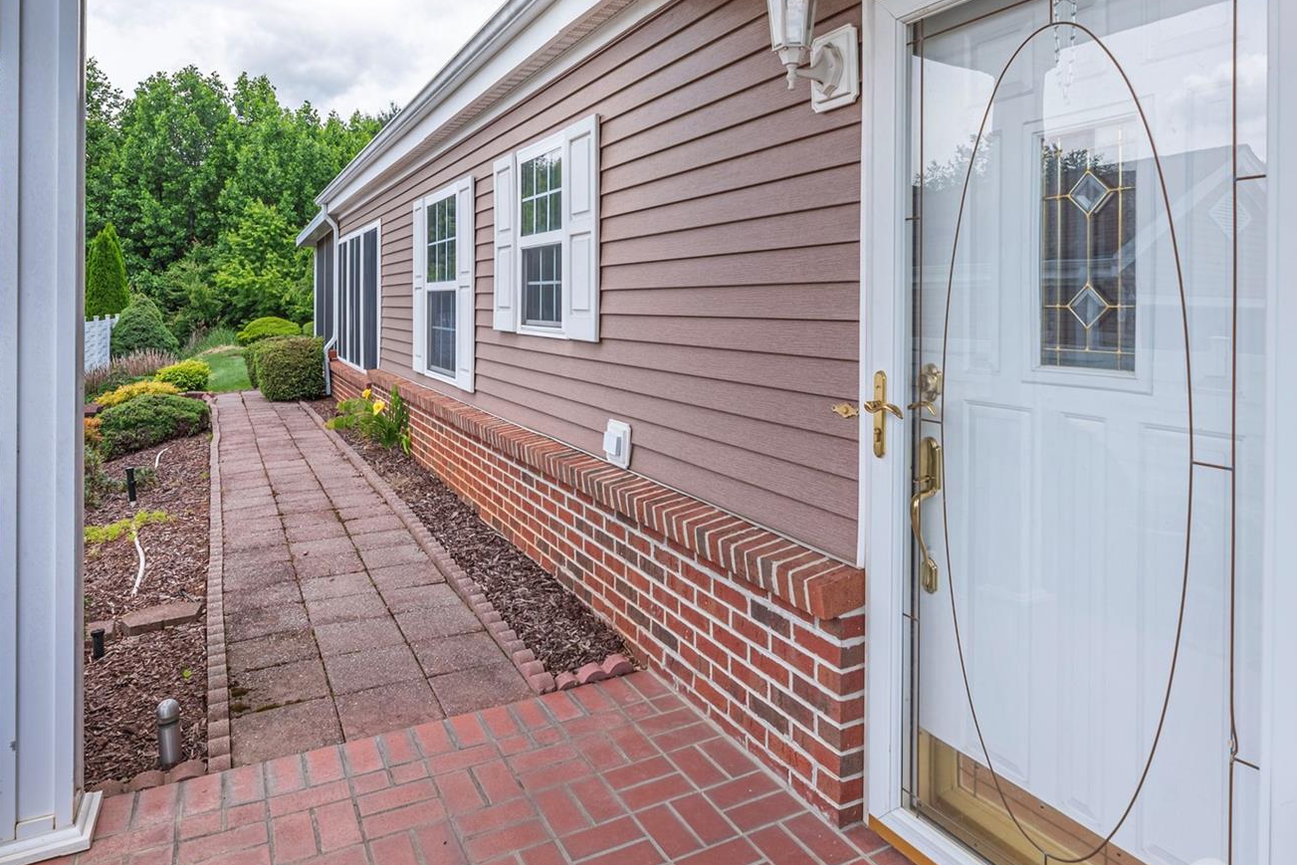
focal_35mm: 22
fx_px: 793
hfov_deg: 78.6
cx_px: 649
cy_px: 301
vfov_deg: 56.2
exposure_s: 1/2500
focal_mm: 14
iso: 320
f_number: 8
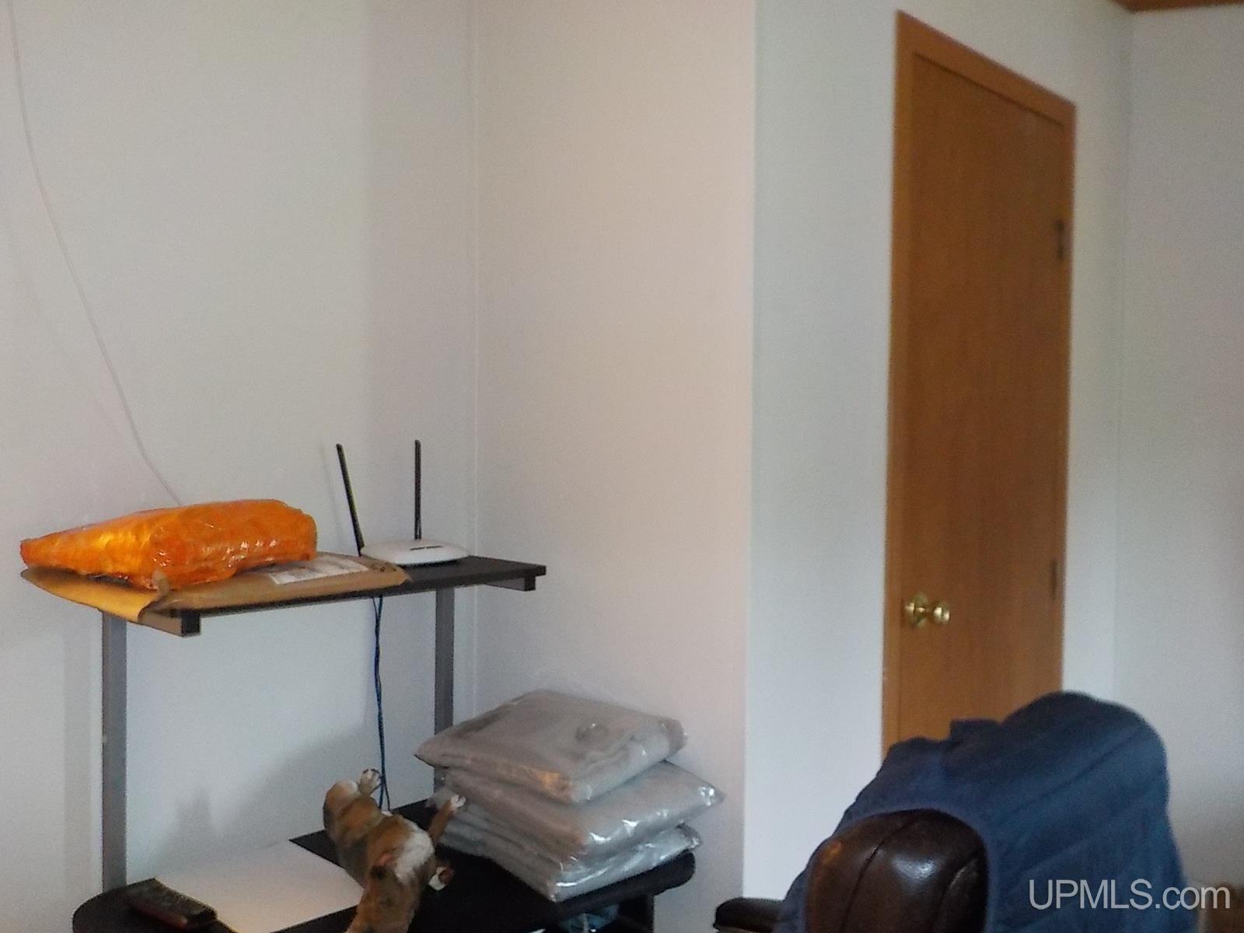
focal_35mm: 30
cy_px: 466
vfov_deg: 46.8
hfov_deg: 60.0
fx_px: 1078
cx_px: 622
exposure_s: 1/6
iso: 800
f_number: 3.3
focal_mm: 4.1
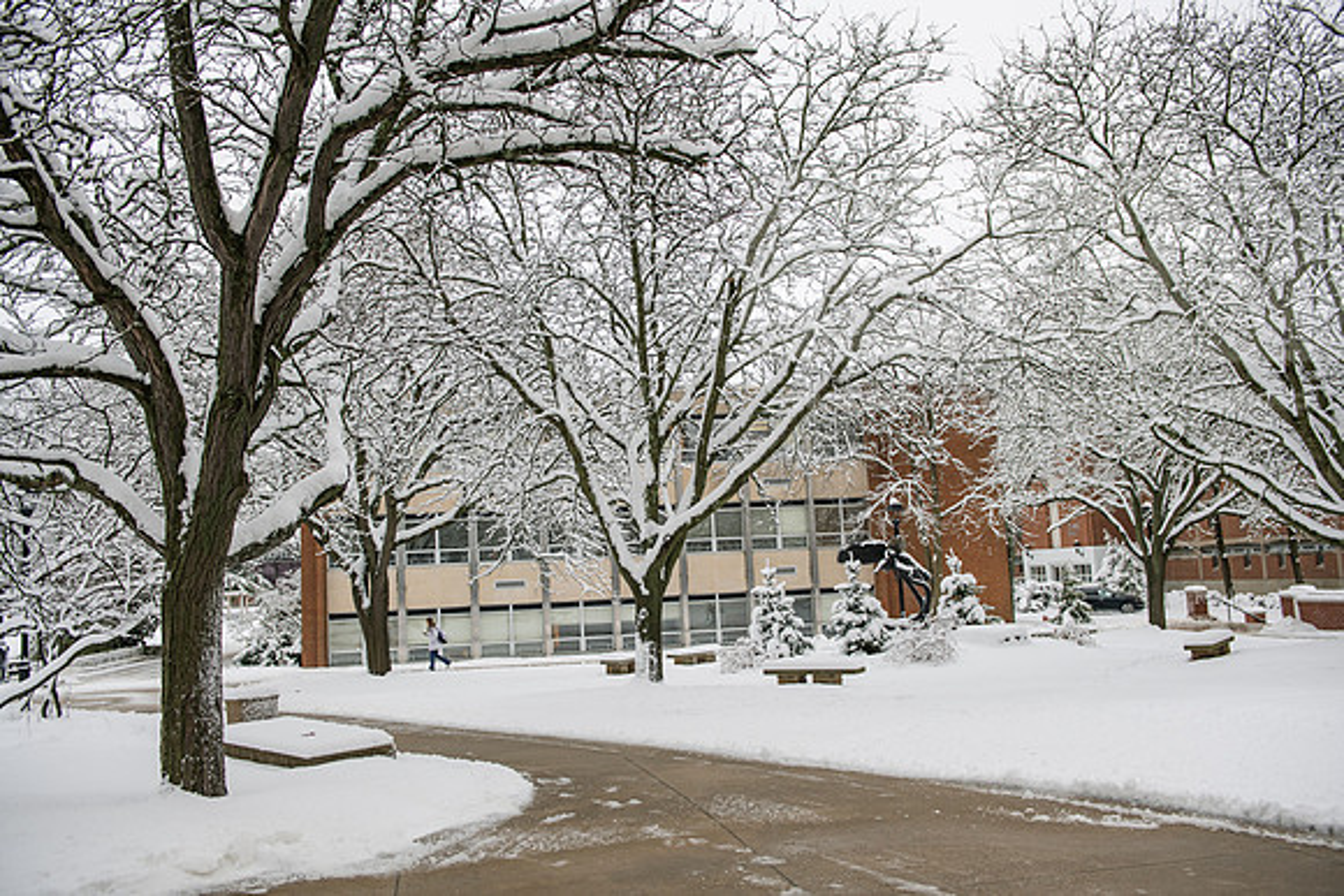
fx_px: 1195
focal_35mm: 32
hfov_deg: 58.7
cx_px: 672
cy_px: 448
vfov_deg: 41.1
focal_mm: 32
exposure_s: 1/320
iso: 320
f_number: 4
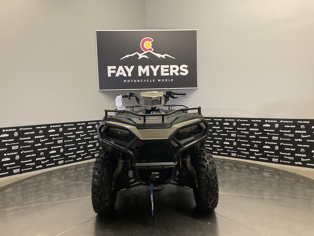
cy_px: 118
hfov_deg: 61.7
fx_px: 263
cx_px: 157
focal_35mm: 29
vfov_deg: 48.2
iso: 200
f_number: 1.8
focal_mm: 3
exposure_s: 1/60
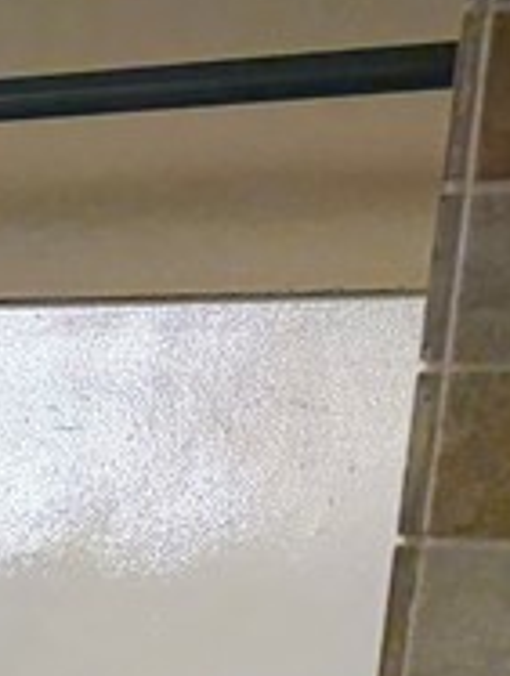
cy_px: 1012
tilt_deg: -8.9
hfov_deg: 8.8
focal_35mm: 142
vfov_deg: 13.1
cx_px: -959
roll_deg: -3.7
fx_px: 2780
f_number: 1.6
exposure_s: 1/200
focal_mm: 5.96
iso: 125
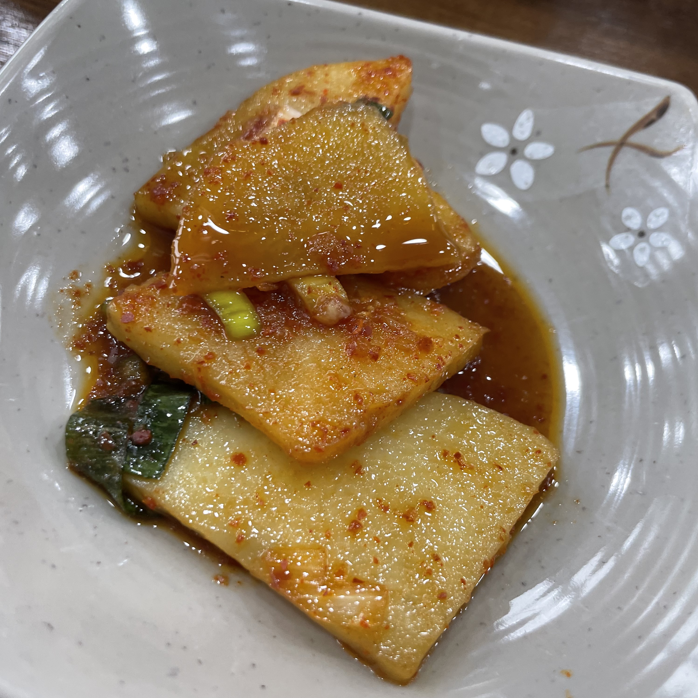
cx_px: 336
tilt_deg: -59.1
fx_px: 707
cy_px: 345
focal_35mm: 31
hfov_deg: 52.5
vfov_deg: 52.5
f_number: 1.6
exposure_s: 1/120
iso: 100
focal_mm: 4.2
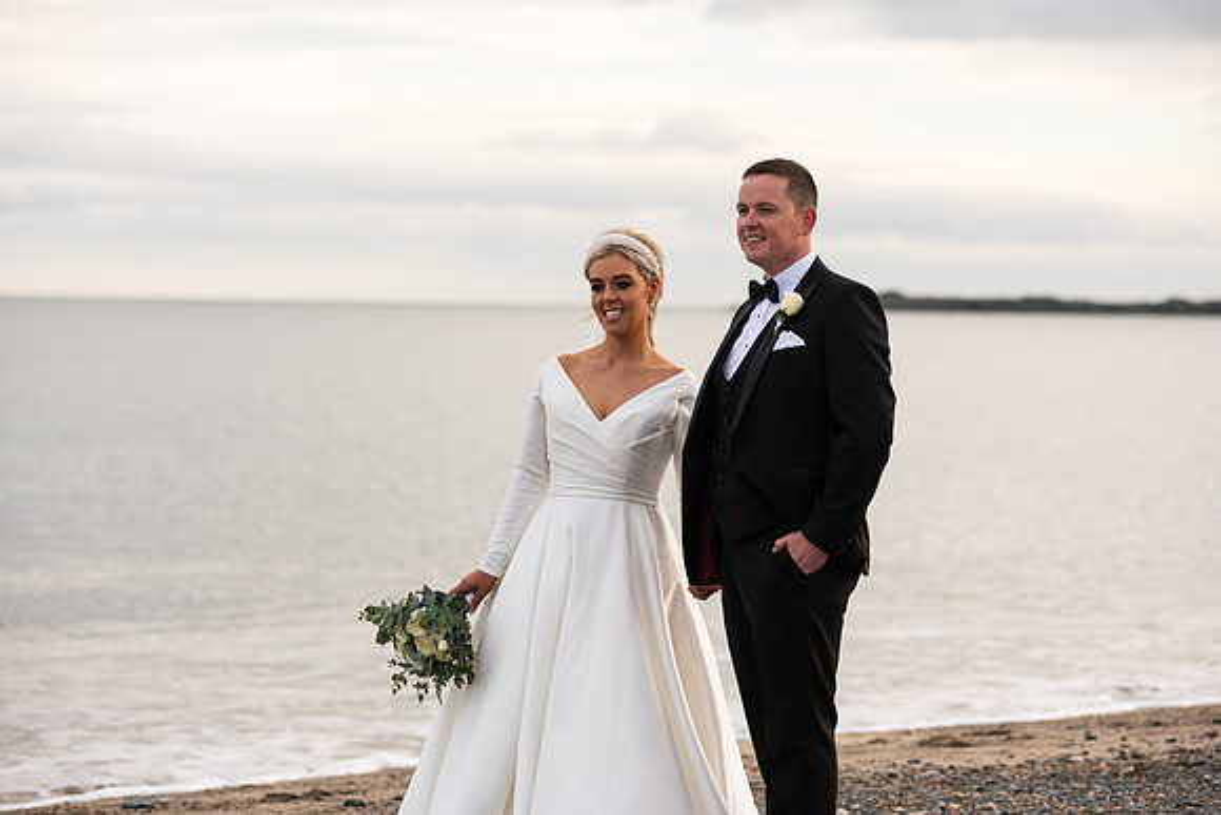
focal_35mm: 112
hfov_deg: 18.3
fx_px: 3799
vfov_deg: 12.2
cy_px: 408
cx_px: 610
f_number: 3.5
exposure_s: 1/200
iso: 80
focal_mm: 112
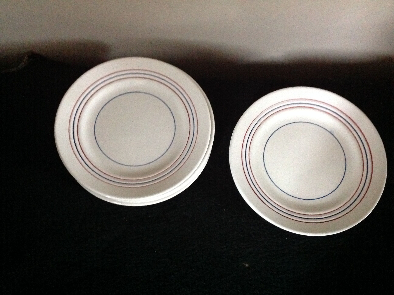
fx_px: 398
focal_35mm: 35
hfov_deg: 52.7
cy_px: 148
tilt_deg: -72.3
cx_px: 197
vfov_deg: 40.6
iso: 800
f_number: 2.4
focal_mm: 4.28
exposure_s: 1/15
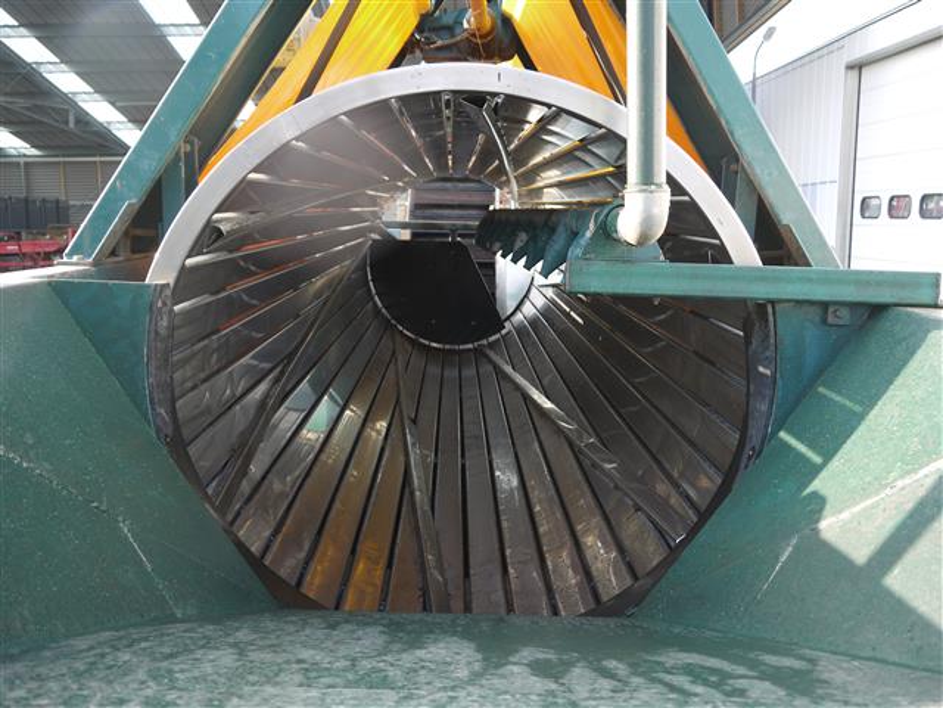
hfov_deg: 56.8
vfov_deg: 44.2
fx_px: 872
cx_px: 472
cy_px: 354
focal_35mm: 32
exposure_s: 1/100
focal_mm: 16
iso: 100
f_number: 4
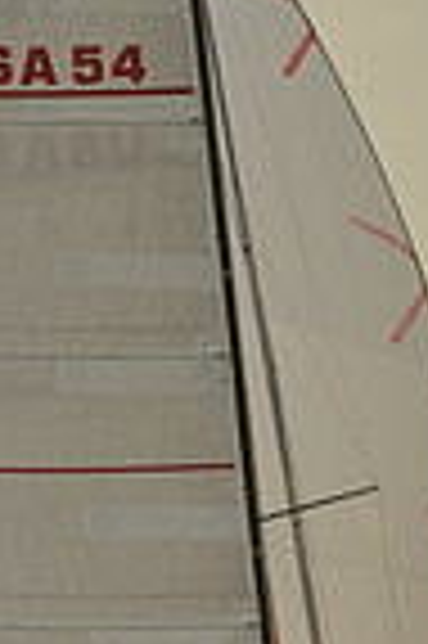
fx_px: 5809
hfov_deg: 4.2
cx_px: 349
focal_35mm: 325
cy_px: 531
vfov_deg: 6.3
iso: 400
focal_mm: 80
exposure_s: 1/1250
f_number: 5.6
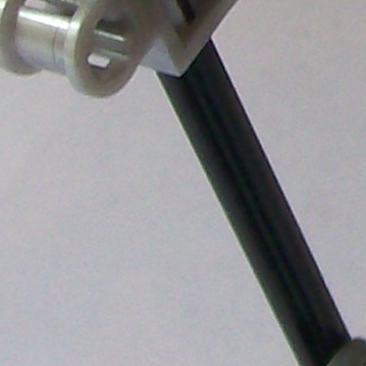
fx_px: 3254
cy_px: -151
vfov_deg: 6.4
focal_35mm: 272
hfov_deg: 6.4
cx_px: 552
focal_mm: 6
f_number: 2.7
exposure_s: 1/64.2
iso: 80
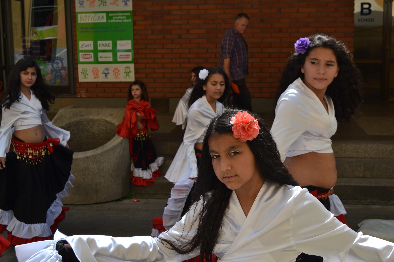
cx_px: 197
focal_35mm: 48
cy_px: 131
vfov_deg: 28.1
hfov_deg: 41.1
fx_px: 525
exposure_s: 1/200
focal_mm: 32
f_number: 7.1
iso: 100
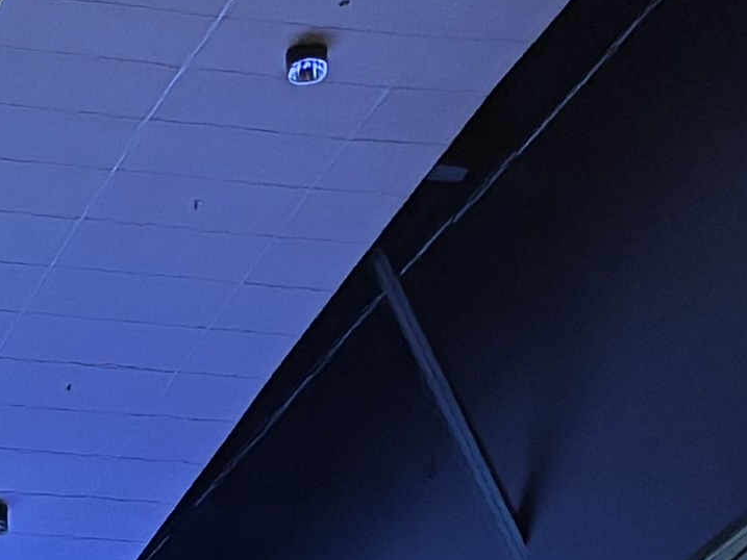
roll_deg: -1.0
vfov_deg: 7.2
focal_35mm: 207
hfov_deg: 9.4
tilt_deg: +22.2
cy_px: 370
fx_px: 4468
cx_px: -294
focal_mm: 5.96
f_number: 1.6
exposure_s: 1/30
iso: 500
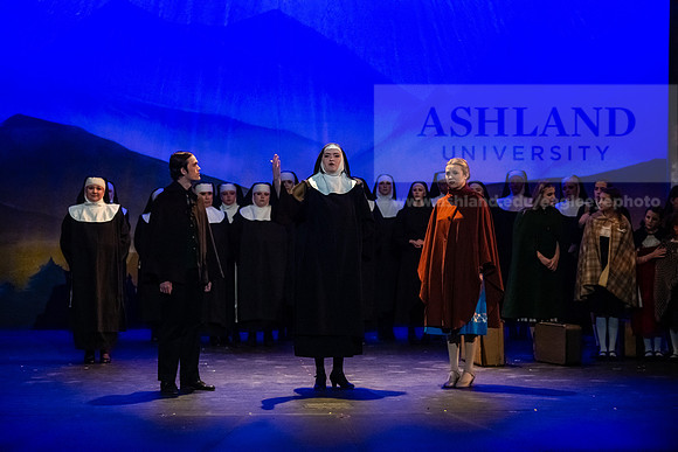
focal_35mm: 105
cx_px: 339
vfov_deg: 13.0
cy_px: 226
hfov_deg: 19.5
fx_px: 1978
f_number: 3.2
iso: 6400
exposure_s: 1/250
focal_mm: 105
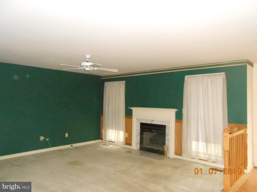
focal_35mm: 26
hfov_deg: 67.3
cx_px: 128
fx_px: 193
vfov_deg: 53.1
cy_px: 96
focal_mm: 4.6
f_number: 3.5
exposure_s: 1/25
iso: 1600
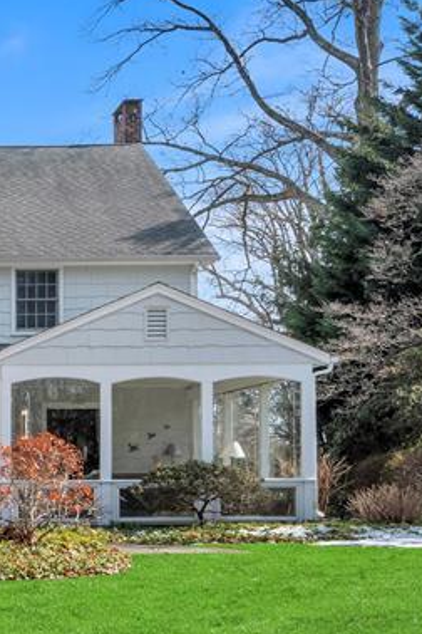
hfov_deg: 18.3
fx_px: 1143
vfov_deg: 30.9
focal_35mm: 65
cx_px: -231
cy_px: 374
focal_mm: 24
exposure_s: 1/160
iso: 100
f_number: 10
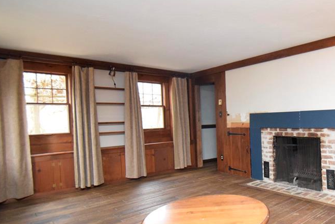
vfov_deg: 51.3
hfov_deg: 64.5
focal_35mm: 25
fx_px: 233
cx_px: 273
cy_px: 118
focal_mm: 10
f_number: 3.5
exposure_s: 1/60
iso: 2800
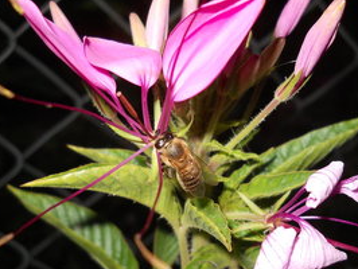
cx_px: 205
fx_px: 559
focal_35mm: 54
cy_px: 169
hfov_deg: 35.5
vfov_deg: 27.0
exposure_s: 1/30
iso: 80
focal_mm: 6.72
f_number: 5.5
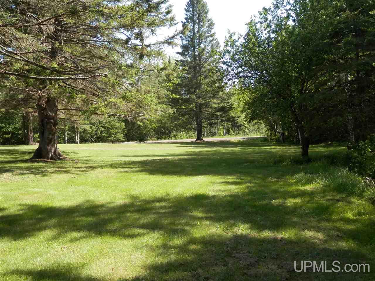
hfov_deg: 54.0
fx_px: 368
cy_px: 140
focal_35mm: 34
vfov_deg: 41.8
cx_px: 188
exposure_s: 1/200
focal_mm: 6.2
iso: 80
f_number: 3.5
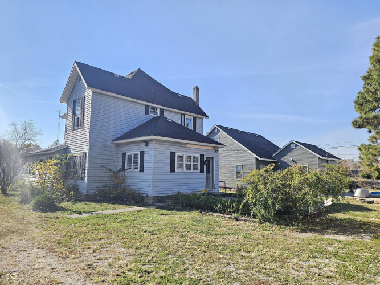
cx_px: 190
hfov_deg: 73.9
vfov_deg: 58.9
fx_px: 252
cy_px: 142
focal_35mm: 23
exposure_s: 1/267
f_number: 1.7
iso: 10
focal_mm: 6.3
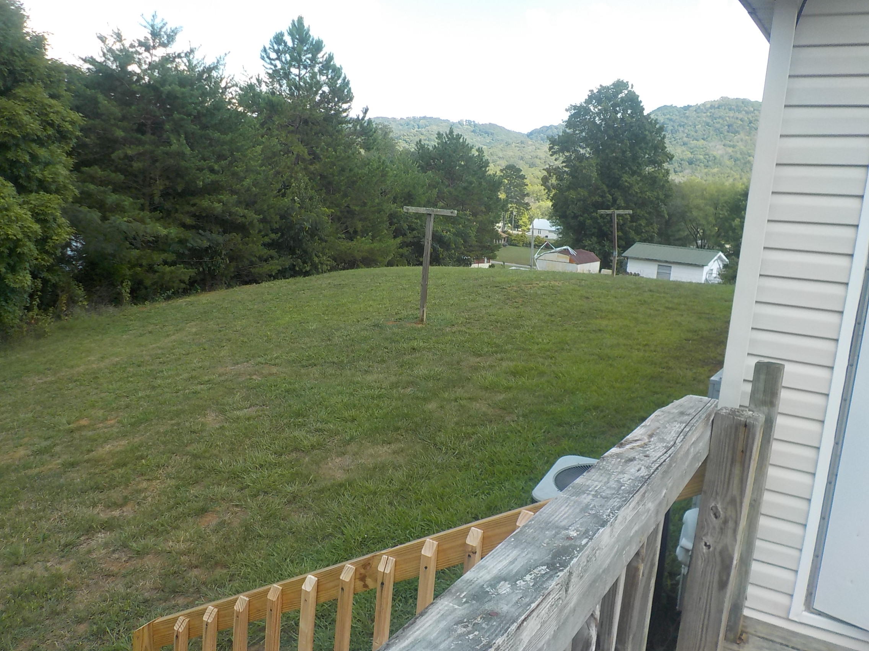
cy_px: 326
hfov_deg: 60.0
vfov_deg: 46.8
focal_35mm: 30
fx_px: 753
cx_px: 434
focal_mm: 4.1
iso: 125
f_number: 3.3
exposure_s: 1/400
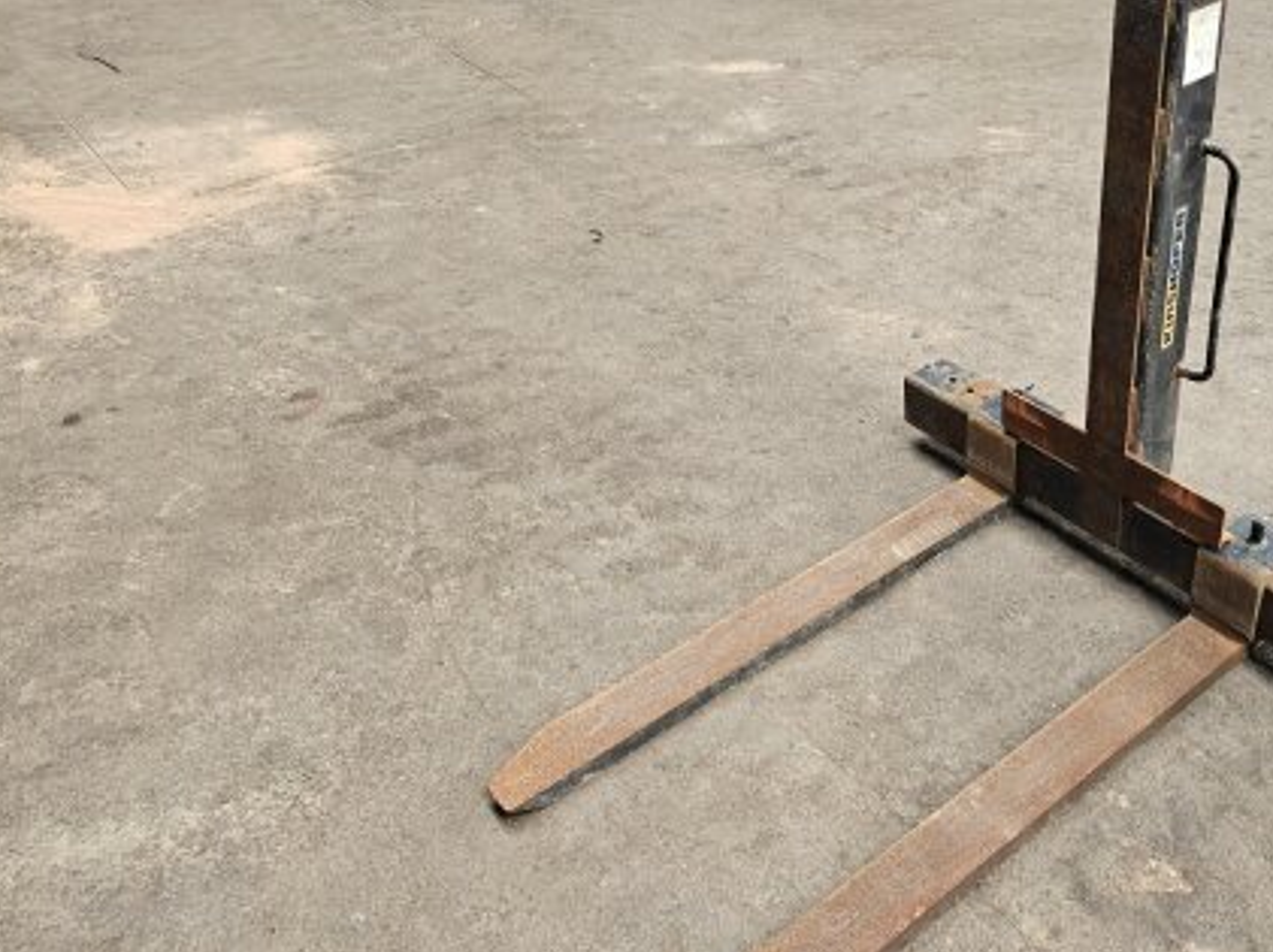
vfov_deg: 40.5
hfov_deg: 50.5
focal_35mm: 35
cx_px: 952
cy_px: 381
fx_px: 1286
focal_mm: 5.4
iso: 125
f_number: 1.8
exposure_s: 1/100
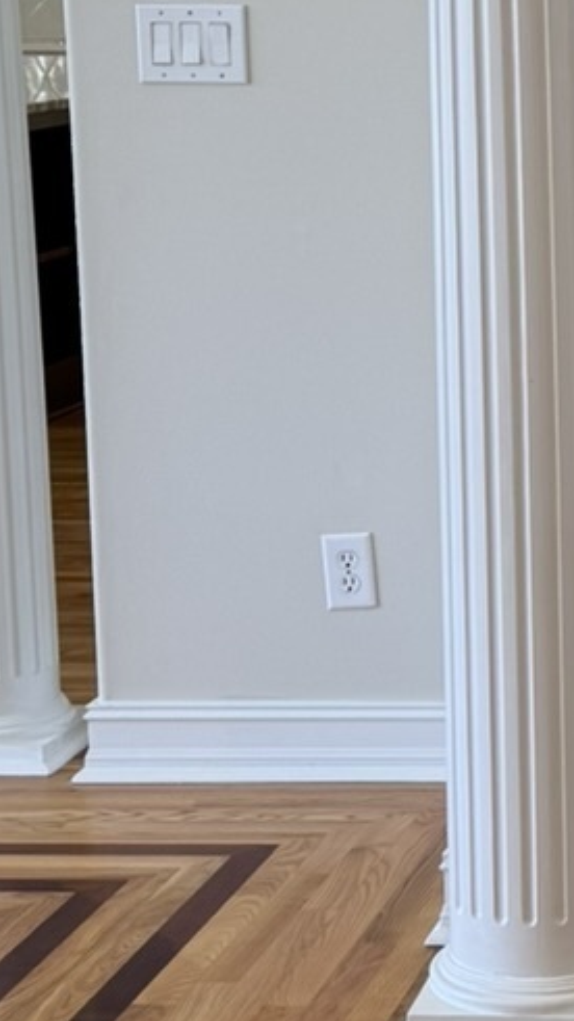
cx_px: 884
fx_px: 2951
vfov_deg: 19.6
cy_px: 383
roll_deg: -0.3
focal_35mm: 109
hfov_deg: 10.7
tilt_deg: -8.5
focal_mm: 6.76
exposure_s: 1/120
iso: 80
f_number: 1.78
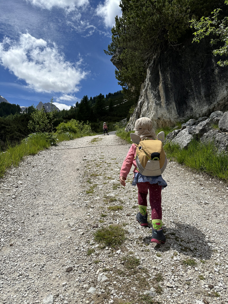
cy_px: 152
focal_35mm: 24
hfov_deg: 56.8
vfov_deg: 71.6
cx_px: 114
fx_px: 211
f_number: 1.78
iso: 80
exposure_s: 1/7576
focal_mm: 6.86
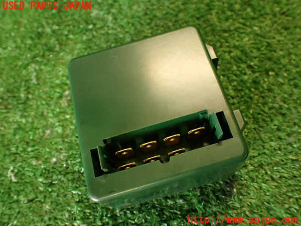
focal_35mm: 32
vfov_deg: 44.2
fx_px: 278
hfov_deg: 56.8
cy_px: 113
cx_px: 150
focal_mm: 5.79
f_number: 2.4
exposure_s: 1/30
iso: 250
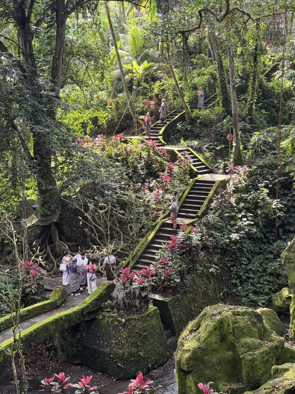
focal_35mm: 48
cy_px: 197
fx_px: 545
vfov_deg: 39.7
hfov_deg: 30.3
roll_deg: -0.4
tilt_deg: -8.6
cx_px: 148
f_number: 1.78
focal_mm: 6.76
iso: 200
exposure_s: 1/143
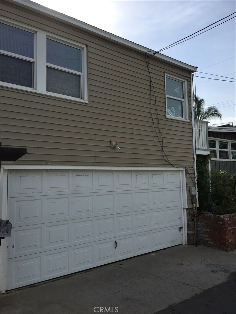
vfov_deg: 61.7
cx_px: 118
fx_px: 264
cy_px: 157
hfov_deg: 48.2
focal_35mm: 29
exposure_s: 1/2198
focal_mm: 4.15
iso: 32
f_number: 2.2
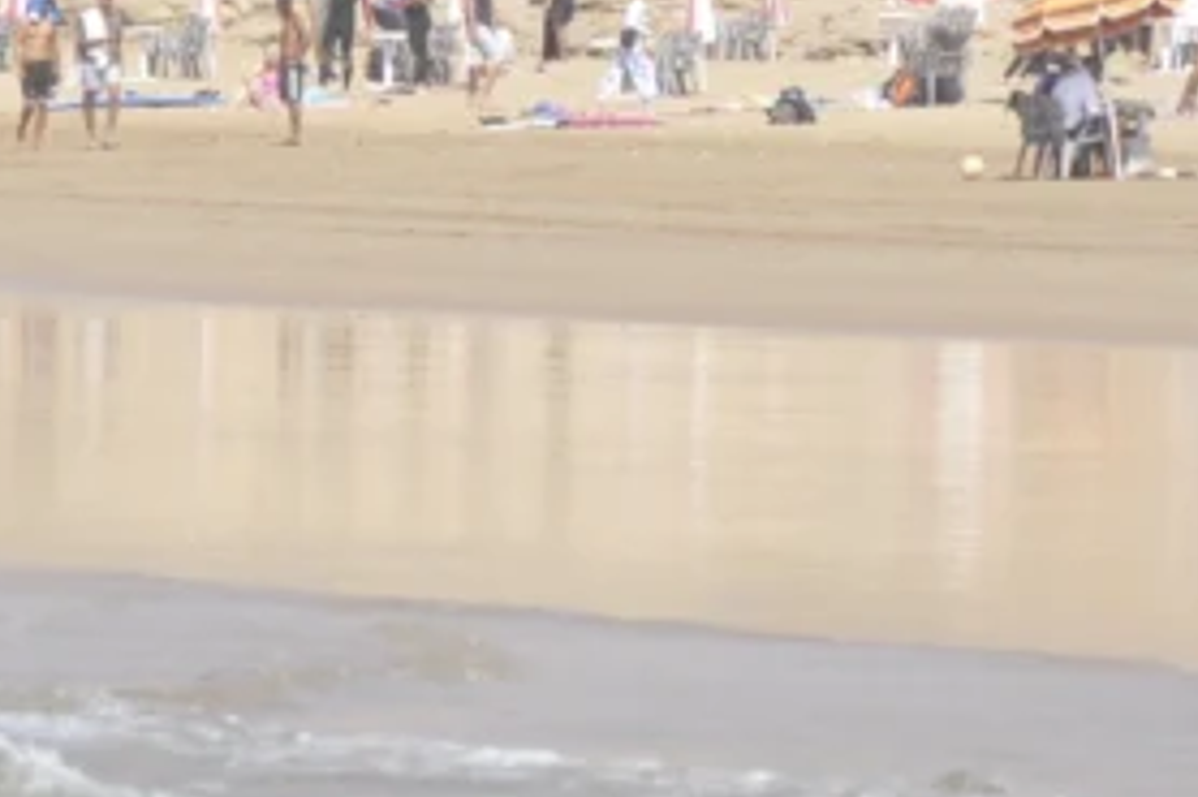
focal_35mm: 580
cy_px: -112
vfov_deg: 2.4
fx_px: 19284
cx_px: -862
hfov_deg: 3.5
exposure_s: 1/1600
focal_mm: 105
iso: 400
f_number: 7.1
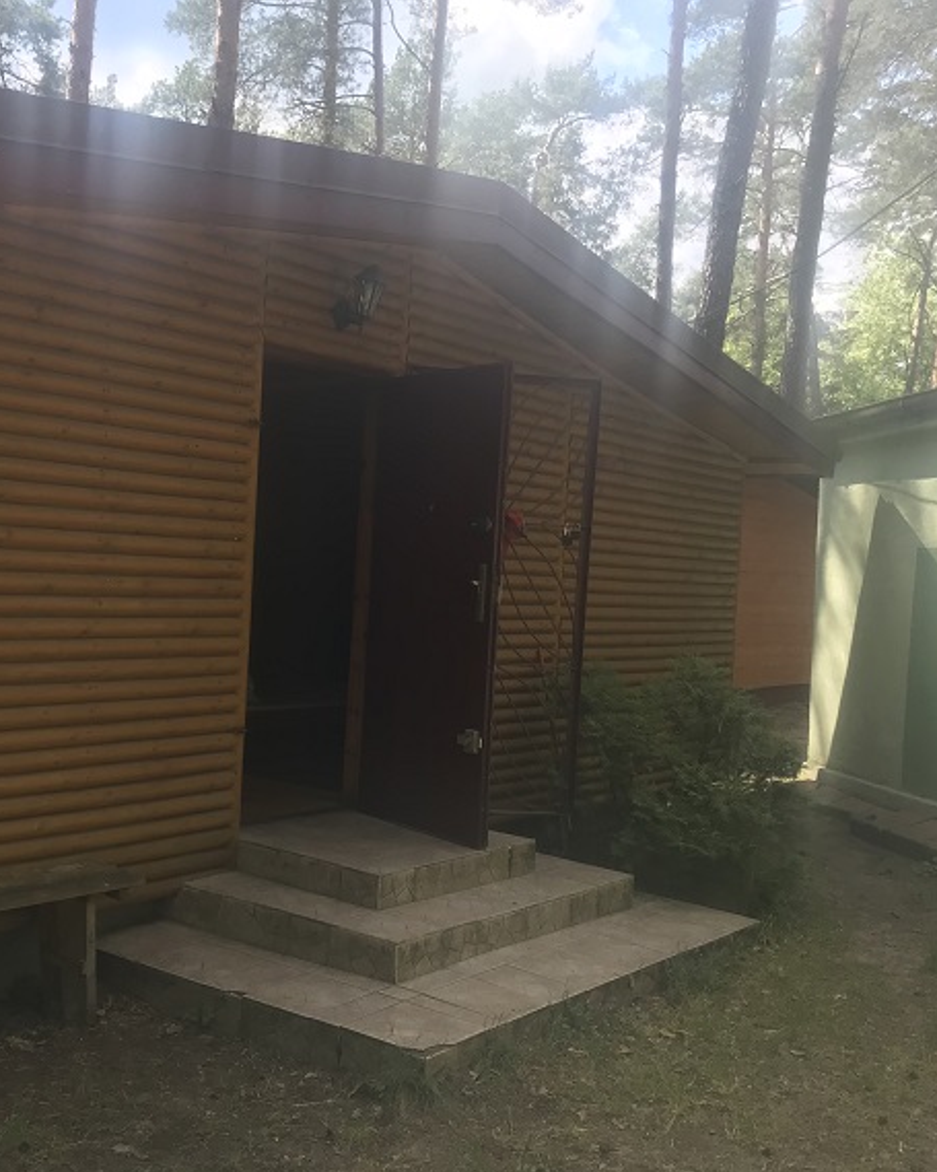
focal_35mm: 37
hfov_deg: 39.7
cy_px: 593
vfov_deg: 49.1
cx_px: 319
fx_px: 1283
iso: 20
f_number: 1.8
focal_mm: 3.99
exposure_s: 1/356
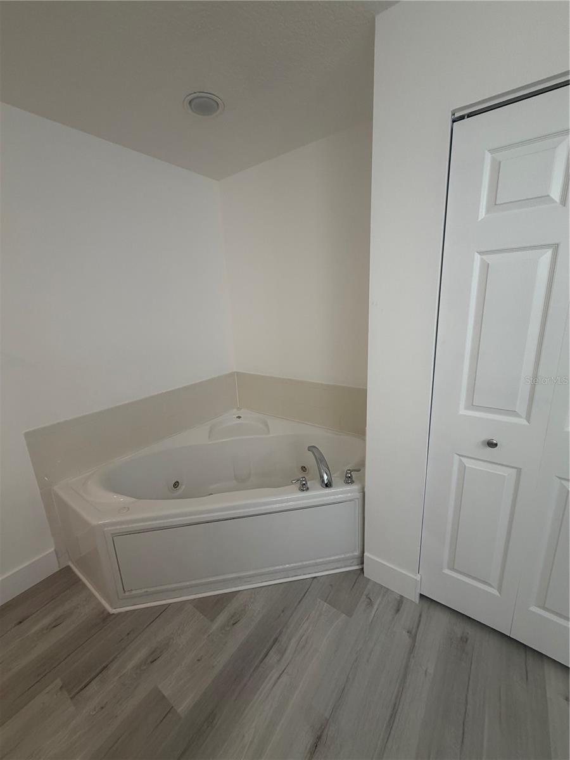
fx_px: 307
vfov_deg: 102.1
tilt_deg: -14.1
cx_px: 285
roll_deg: +3.5
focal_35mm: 14
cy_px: 380
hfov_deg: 85.7
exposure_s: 1/120
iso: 125
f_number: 2.2
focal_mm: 2.22
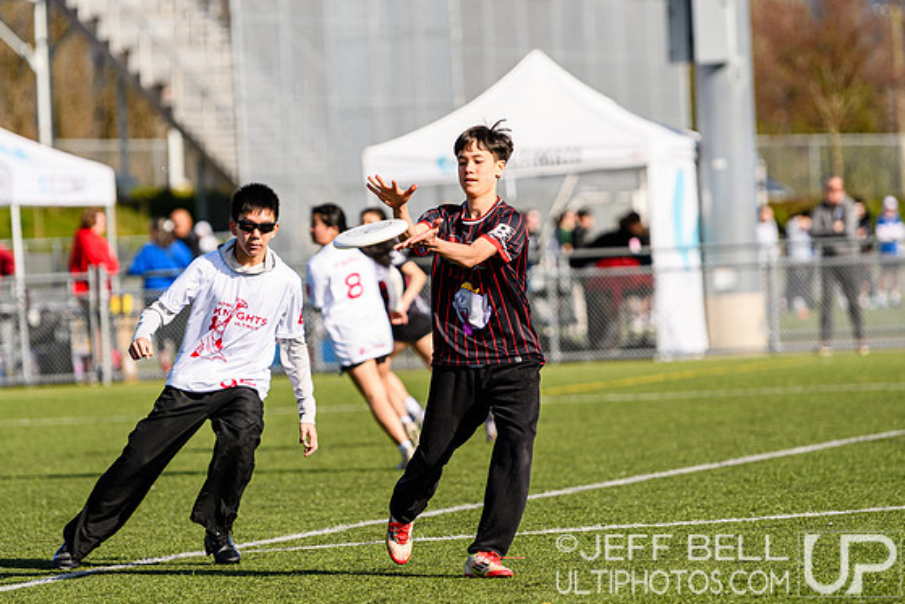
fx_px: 7241
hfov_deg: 7.2
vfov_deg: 4.8
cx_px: 448
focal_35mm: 288
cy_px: 300
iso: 160
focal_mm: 185
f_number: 3.2
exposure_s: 1/2500
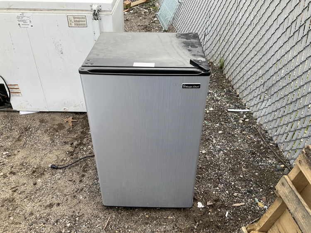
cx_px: 156
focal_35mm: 29
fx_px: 261
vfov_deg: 48.3
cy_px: 116
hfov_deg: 61.6
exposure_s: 1/122
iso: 25
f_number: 1.8
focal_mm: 3
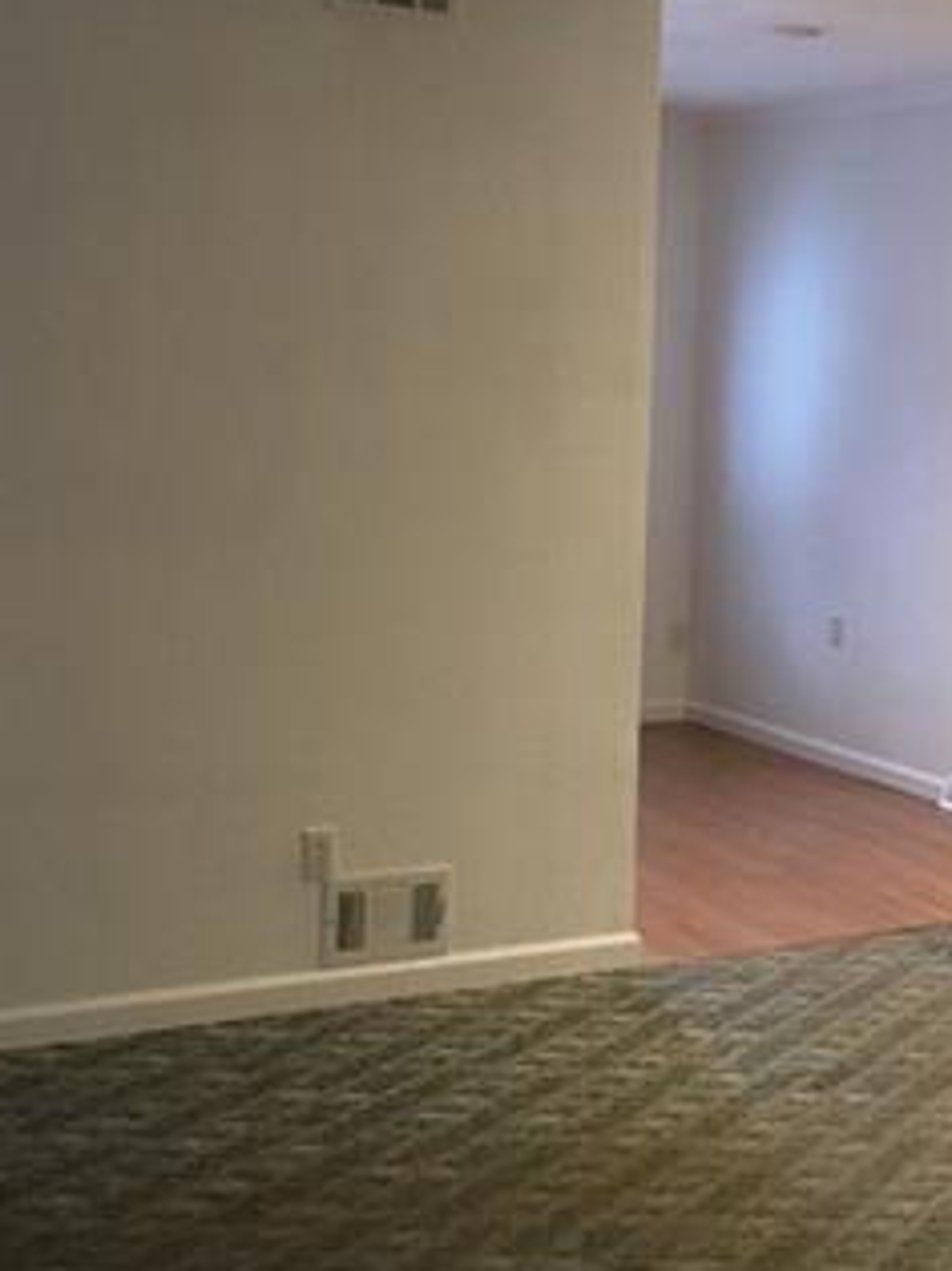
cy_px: 650
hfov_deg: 24.2
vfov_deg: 32.7
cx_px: 843
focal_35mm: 59
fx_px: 2165
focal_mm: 3.3
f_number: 2.4
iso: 200
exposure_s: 1/24
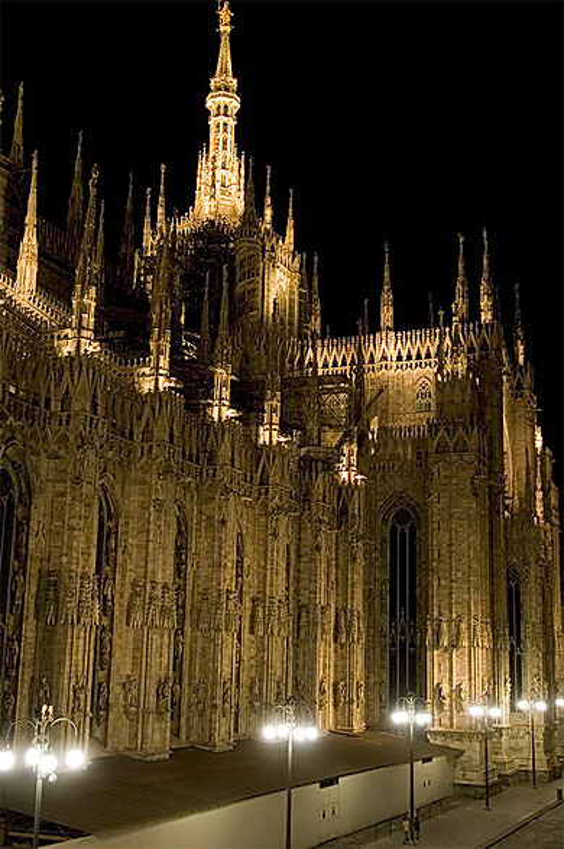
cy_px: 424
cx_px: 282
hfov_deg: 29.8
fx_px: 1060
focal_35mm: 45
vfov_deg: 43.6
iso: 400
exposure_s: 1/4
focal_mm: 30
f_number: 8
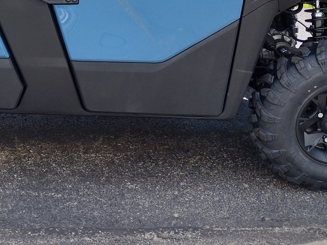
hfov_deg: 22.8
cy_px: -29
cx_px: -25
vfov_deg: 17.5
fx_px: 765
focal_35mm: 81
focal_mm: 4.71
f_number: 1.7
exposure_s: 1/1190
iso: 100
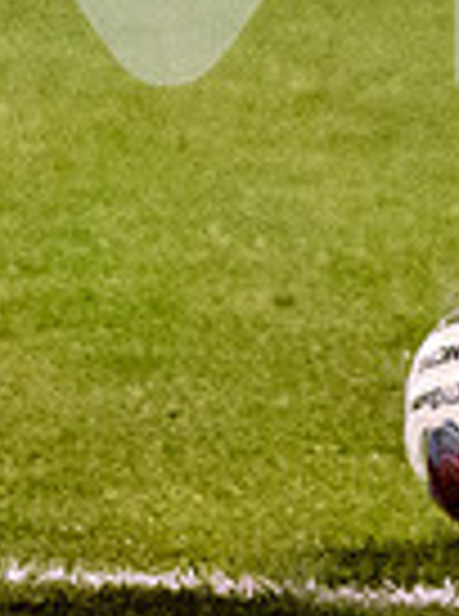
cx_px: 678
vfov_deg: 2.4
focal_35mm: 825
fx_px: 14654
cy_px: -429
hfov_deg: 1.8
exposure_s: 1/1250
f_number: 2.8
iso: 6400
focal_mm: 84
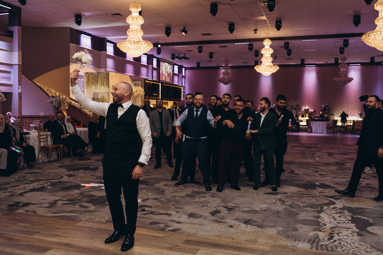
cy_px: 128
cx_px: 192
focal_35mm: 35
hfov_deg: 54.4
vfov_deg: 37.9
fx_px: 372
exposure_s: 1/160
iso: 1000
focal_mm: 35
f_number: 4.5
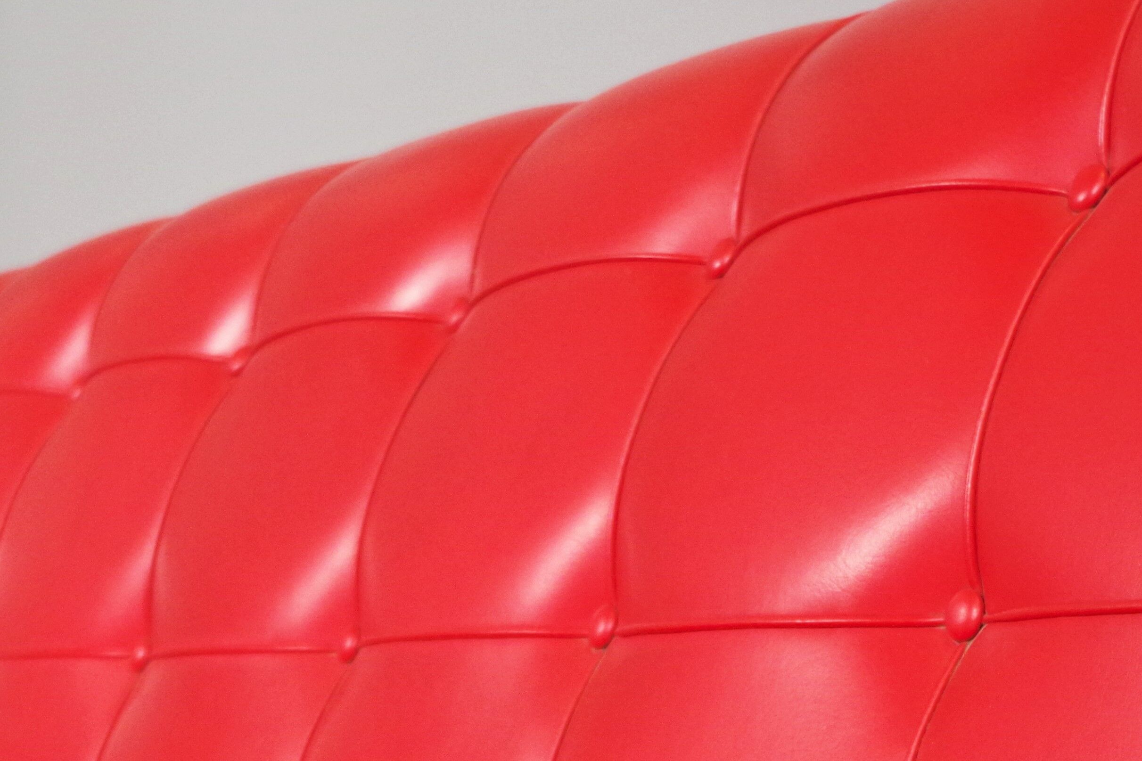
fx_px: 3299
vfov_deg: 13.0
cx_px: 456
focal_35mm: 104
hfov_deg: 19.6
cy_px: 708
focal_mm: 28.13
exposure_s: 1/60
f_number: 4
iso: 800
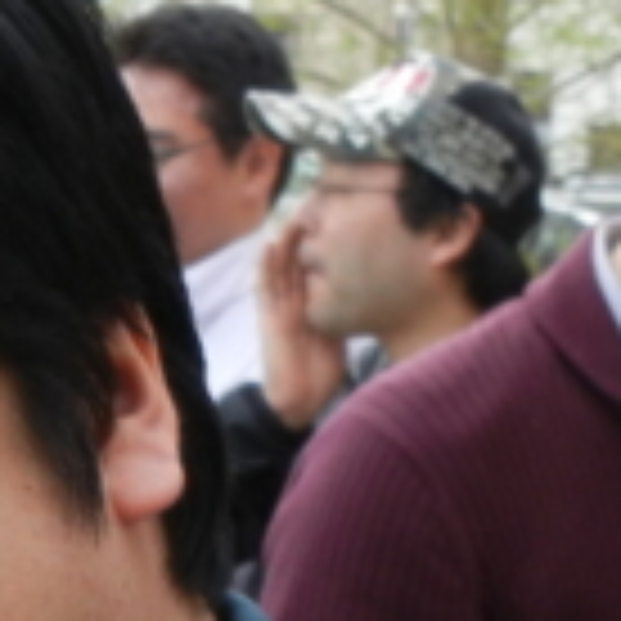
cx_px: -144
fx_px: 6150
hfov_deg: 5.7
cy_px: 765
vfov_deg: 5.7
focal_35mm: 303
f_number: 4
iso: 160
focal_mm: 10.6
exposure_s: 1/158
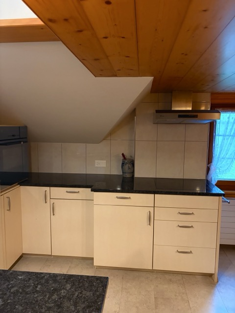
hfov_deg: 53.1
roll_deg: -0.5
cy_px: 156
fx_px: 235
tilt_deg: -7.1
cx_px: 118
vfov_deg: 67.3
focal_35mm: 26
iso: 640
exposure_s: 1/33
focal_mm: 5.96
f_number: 1.6
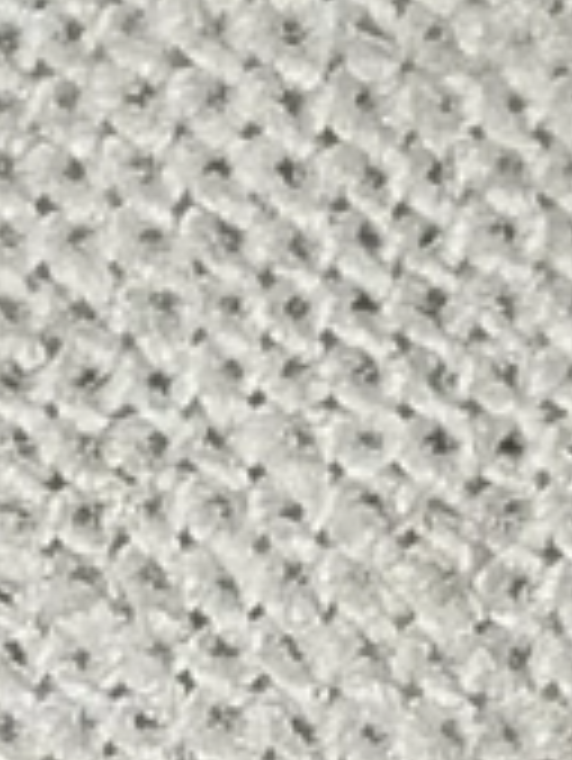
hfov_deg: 3.2
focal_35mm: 470
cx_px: 59
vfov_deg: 4.2
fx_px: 10342
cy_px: 1264
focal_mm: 5.31
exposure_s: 1/50
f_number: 1.7
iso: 64
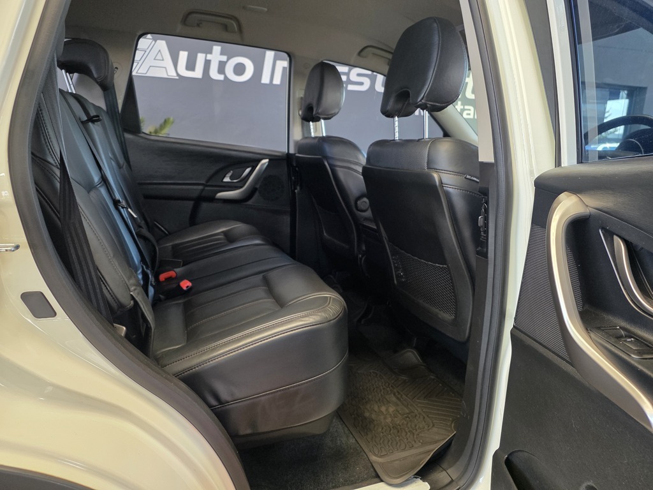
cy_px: 245
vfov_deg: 58.9
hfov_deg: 73.9
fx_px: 434
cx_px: 326
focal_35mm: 23
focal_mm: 6.25
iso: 160
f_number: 1.7
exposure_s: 1/100
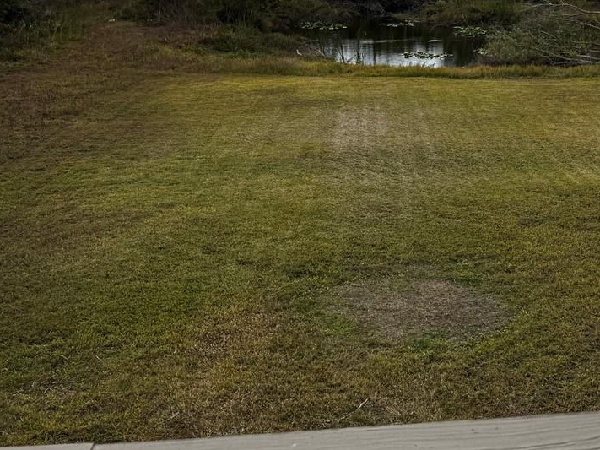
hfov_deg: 34.4
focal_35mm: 54
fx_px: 936
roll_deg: -0.8
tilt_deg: -2.5
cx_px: 482
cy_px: -19
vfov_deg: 25.4
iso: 80
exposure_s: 1/10417
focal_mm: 6.76
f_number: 1.78
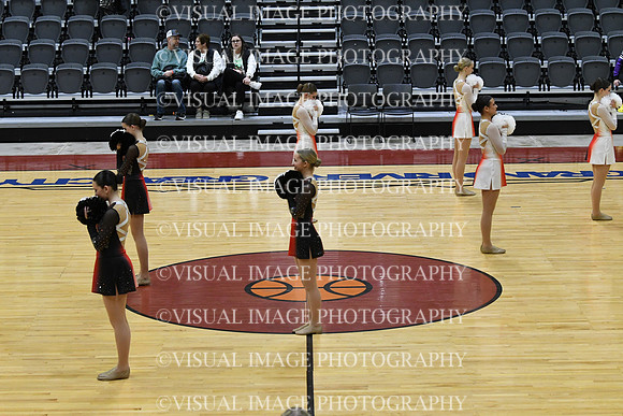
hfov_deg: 19.5
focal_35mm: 105
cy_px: 208
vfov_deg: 13.0
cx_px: 312
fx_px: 1817
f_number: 4
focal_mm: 70
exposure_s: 1/400
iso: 4000
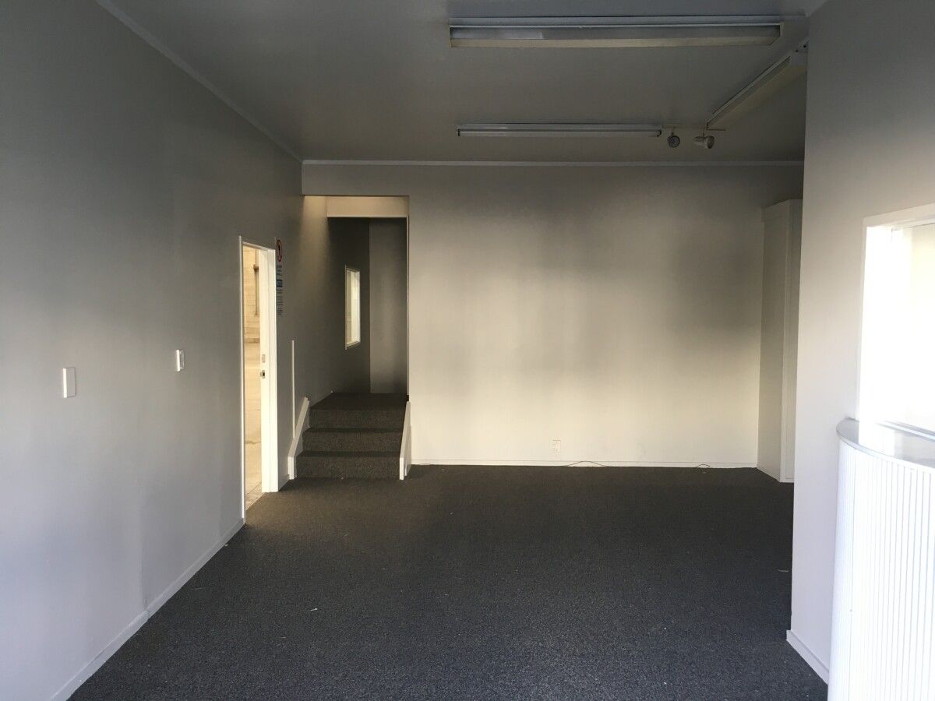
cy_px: 350
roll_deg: -0.1
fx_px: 783
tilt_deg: -3.9
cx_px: 468
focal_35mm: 29
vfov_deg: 48.2
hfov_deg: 61.7
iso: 80
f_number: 2.2
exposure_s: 1/33
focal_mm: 4.15
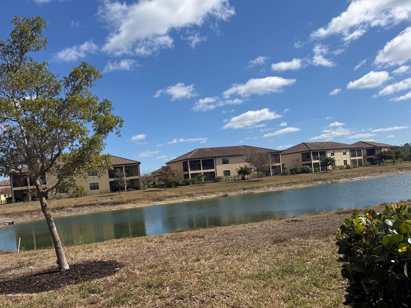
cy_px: 182
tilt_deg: +1.0
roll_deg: +5.3
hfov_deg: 61.3
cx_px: 173
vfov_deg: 48.0
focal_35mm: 29
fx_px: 344
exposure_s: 1/6711
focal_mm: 6.76
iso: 80
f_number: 1.78
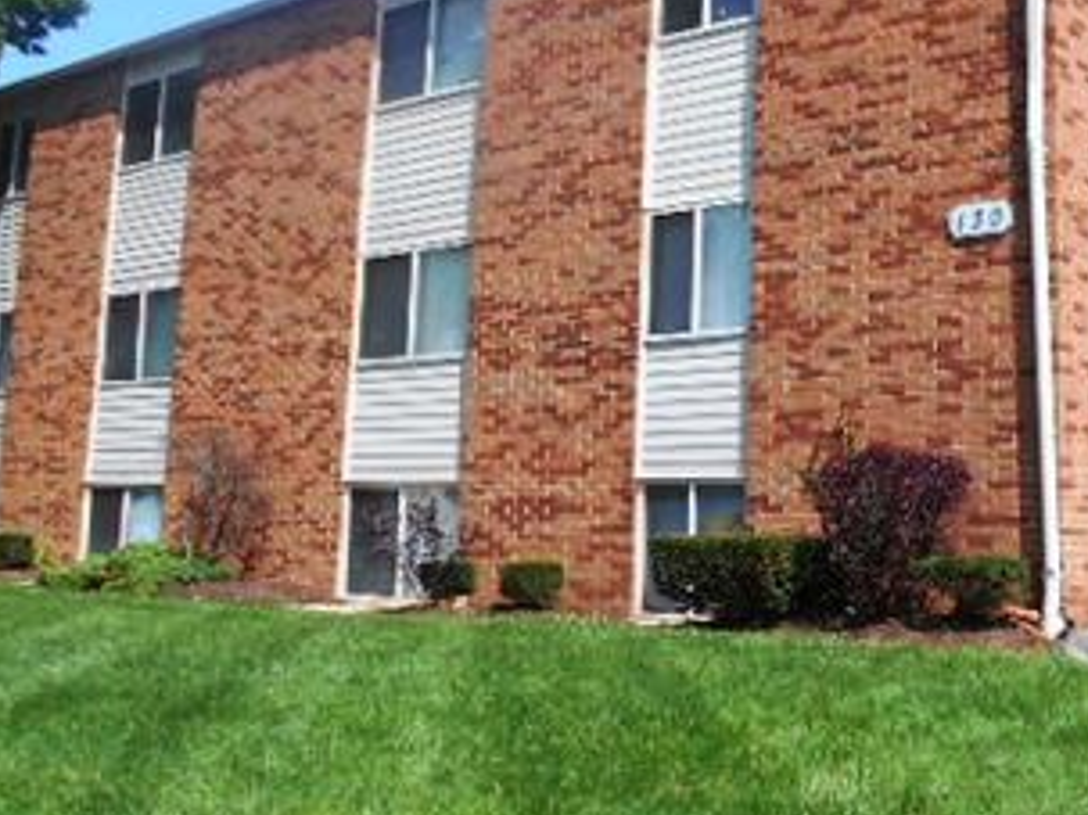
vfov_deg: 32.6
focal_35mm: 44
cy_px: 266
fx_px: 1382
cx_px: 790
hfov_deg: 41.9
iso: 80
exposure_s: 1/640
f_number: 3.2
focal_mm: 4.6
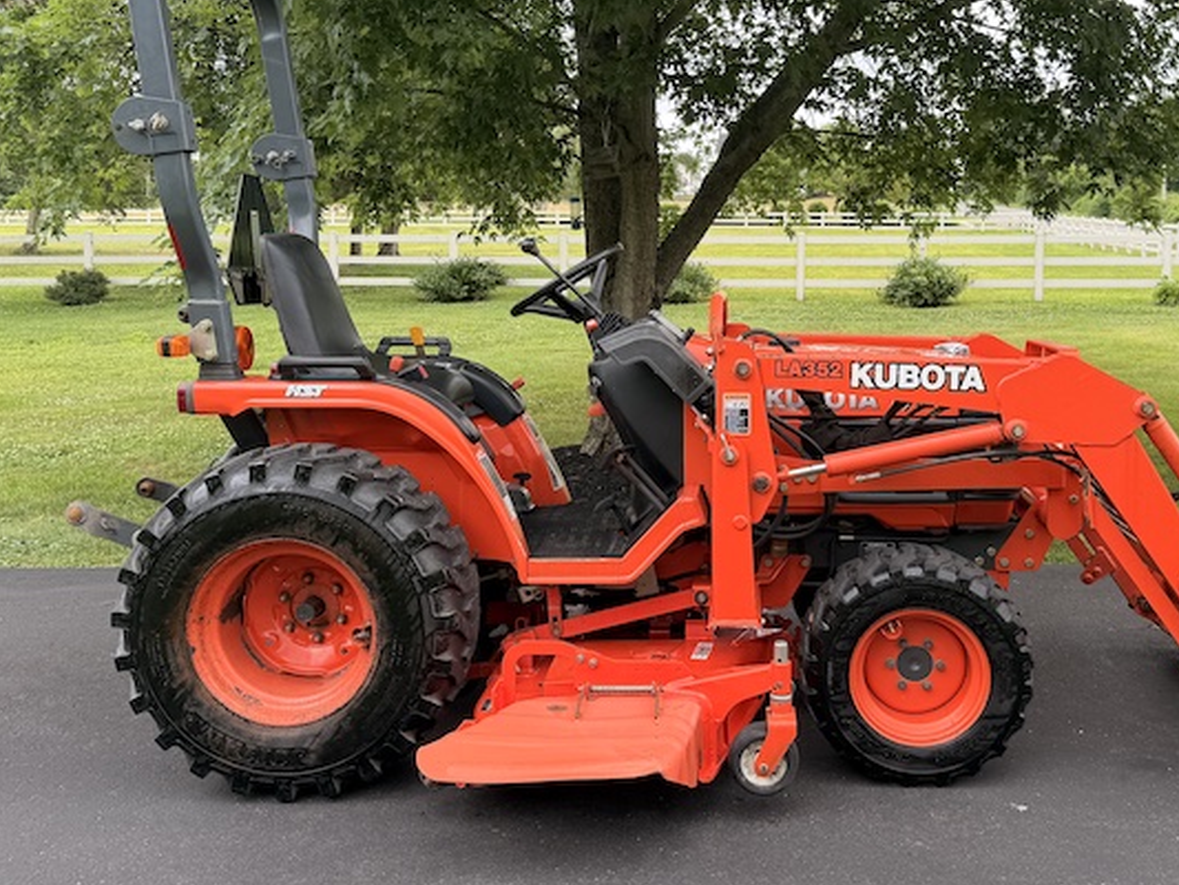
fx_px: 1226
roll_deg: -2.1
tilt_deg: -2.2
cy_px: 345
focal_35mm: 36
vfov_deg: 39.5
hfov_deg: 50.9
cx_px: 721
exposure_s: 1/510
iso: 80
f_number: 1.78
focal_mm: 6.76
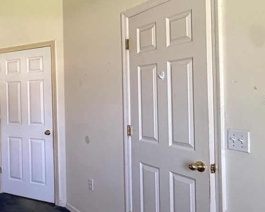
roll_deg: +1.2
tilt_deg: +0.2
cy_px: 100
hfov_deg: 33.5
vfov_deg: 37.3
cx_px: -79
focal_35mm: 40
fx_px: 314
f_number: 2.2
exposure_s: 1/67
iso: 320
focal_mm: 2.22
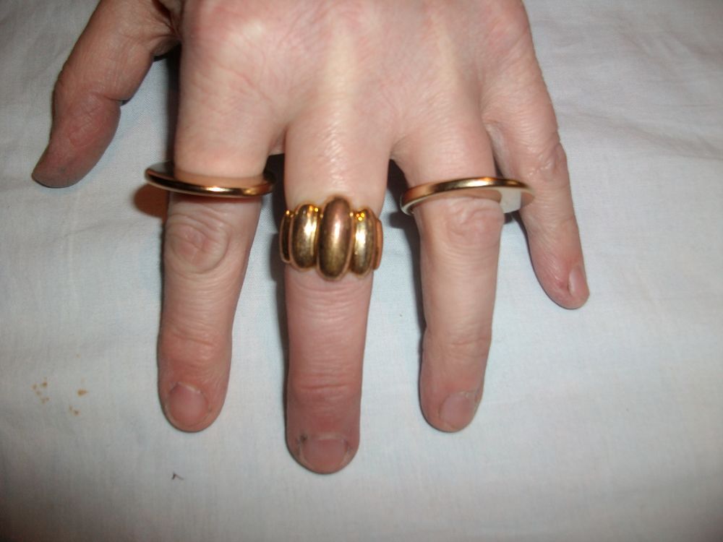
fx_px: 668
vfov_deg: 44.2
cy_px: 271
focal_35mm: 32
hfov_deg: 56.8
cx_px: 362
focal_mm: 5.7
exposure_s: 1/40
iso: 80
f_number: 2.9
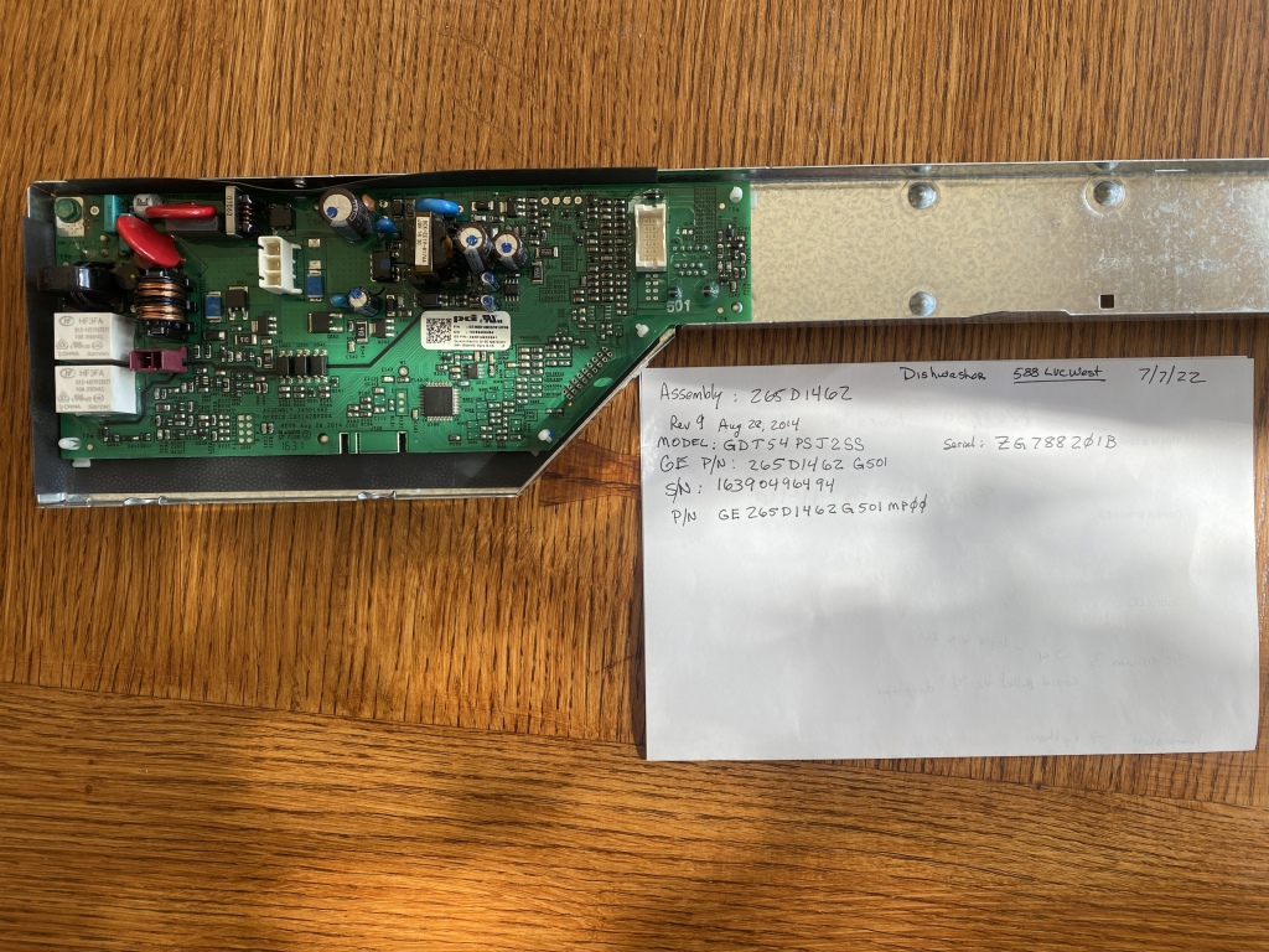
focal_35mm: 26
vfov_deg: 53.1
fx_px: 953
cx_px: 634
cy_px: 476
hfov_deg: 67.3
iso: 32
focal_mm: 4.25
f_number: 1.8
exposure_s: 1/330
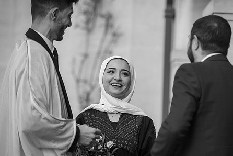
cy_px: 83
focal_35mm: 182
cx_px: 149
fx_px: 1179
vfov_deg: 7.6
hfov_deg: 11.3
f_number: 2.8
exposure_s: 1/400
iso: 100
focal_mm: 140
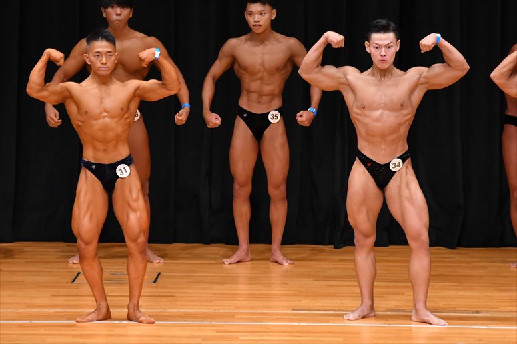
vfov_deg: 4.6
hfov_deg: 6.9
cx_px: 258
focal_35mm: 300
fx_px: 4306
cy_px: 172
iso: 4000
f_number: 5.6
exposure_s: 1/400
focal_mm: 200
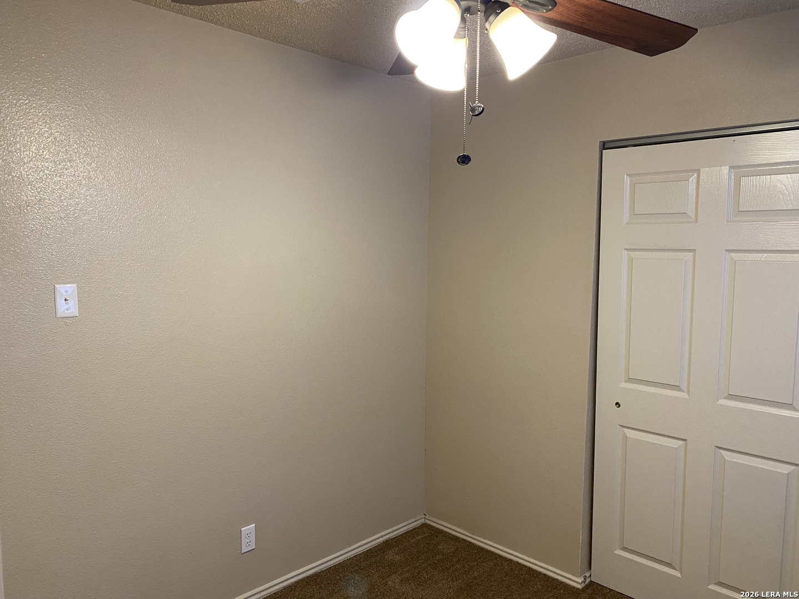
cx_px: 400
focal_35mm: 26
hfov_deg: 67.3
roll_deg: -0.3
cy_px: 300
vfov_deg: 53.1
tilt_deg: -5.9
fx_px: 600
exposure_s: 1/60
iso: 200
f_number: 1.8
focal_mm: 4.25
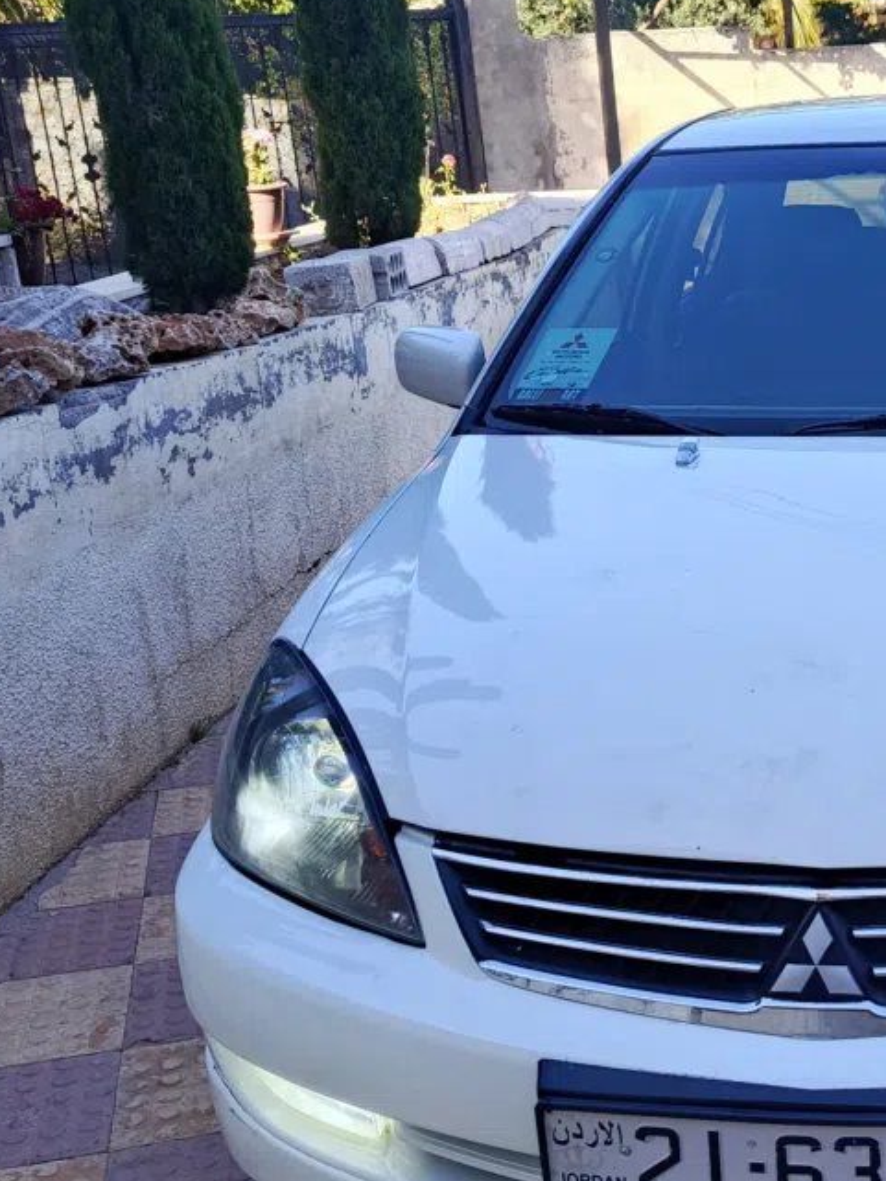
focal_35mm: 49
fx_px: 1672
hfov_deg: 28.1
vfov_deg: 38.9
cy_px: 640
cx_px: 862
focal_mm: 5.25
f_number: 1.7
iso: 50
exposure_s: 1/44.5
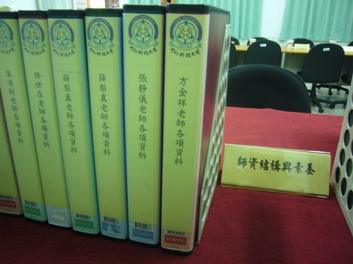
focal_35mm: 28
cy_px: 132
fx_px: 286
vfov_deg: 49.7
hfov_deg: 63.4
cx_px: 176
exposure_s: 1/15
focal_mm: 4.6
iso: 200
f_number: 2.8
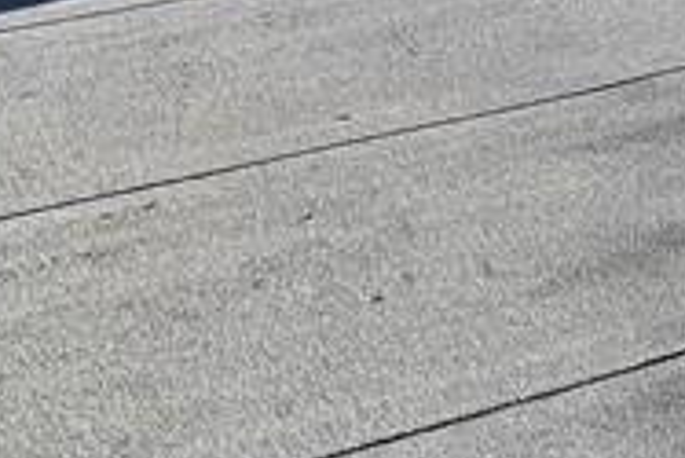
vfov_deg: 14.6
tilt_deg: -4.0
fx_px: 1409
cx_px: 1297
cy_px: -509
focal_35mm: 74
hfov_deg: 19.2
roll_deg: +1.7
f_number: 1.8
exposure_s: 1/1908
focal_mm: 1.57
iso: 32
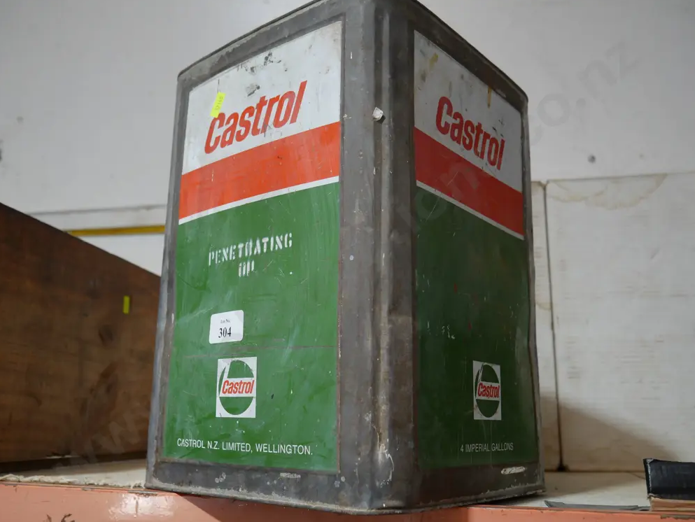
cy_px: 265
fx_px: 663
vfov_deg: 43.0
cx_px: 346
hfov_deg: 55.3
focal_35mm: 33
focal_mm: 16
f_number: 3.6
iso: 320
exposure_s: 1/60
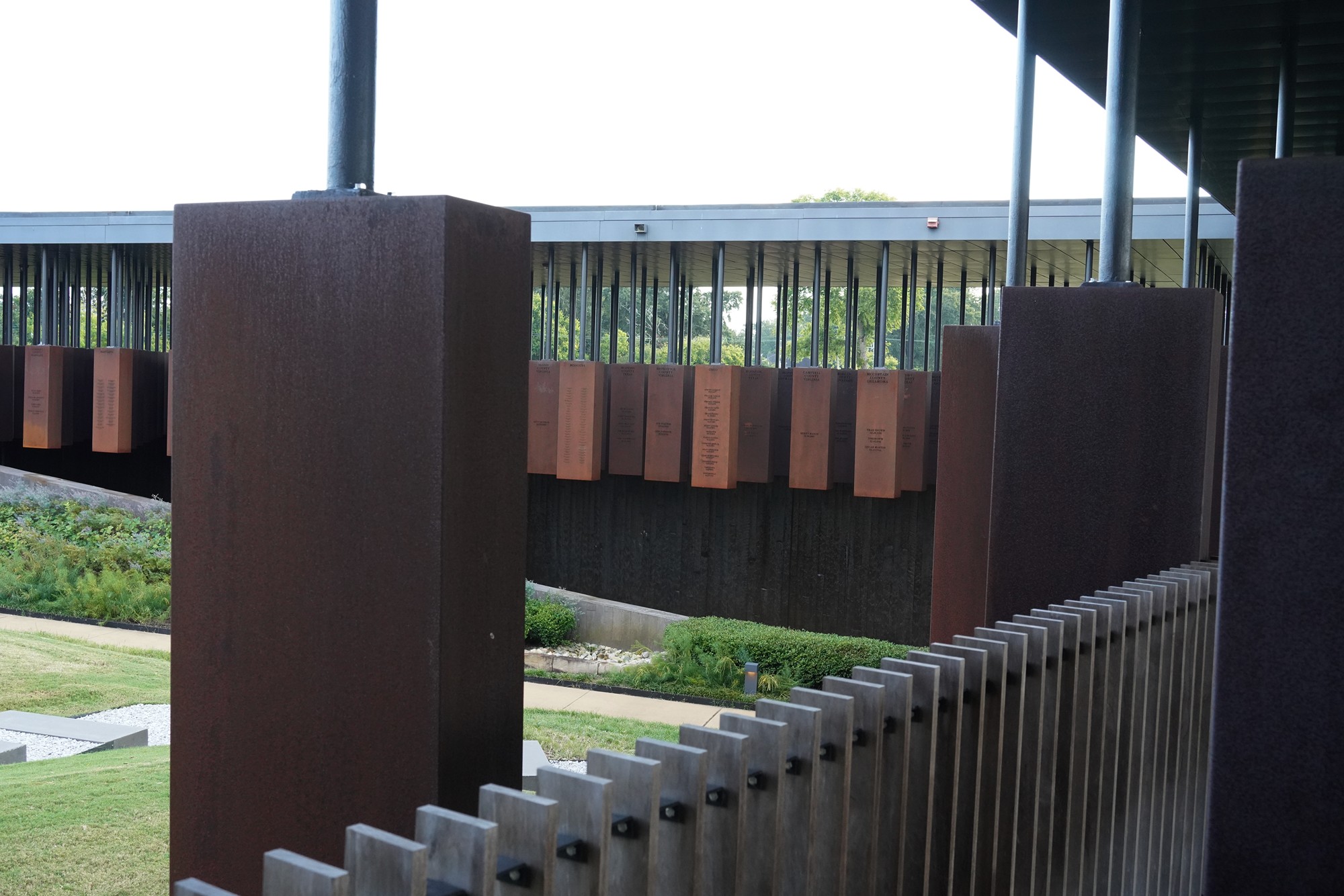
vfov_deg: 35.1
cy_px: 448
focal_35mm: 38
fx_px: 1419
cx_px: 672
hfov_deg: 50.7
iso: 3200
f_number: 9
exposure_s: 1/100
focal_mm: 38
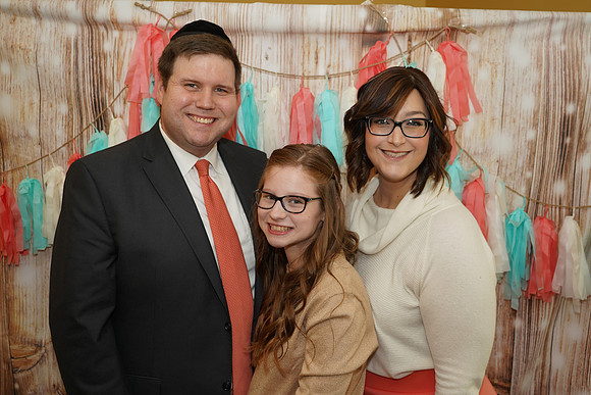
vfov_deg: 35.1
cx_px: 296
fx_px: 624
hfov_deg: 50.7
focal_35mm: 38
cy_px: 198
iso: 250
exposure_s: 1/100
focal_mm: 38
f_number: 5
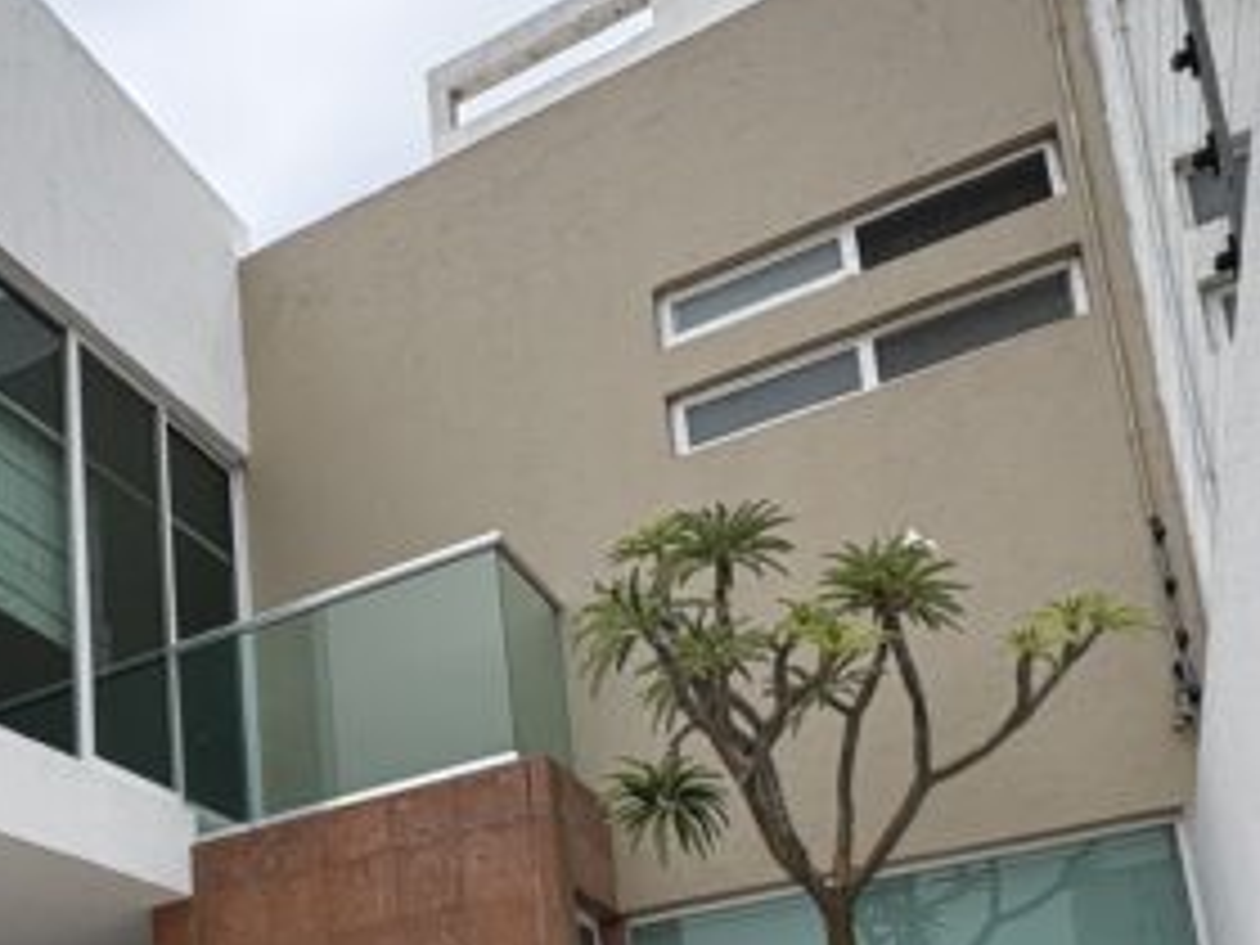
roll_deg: +3.5
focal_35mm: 40
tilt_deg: +11.4
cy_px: 1022
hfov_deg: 44.6
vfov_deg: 32.0
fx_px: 1456
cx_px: 261
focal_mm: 2.22
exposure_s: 1/1217
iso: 50
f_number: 2.2
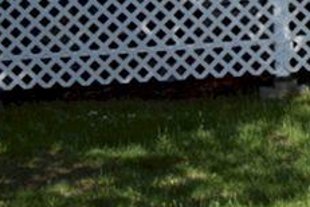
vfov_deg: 6.9
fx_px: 1679
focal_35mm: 195
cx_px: 709
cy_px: -164
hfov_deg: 9.5
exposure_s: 1/500
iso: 200
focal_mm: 20
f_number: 11
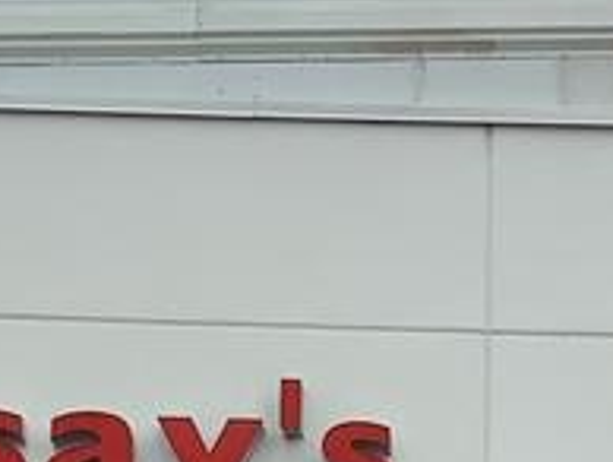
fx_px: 3387
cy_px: 1339
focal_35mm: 191
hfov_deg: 10.2
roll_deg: -0.4
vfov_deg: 7.0
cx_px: 758
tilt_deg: +1.9
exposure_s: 1/1912
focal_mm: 3
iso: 16
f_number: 1.8
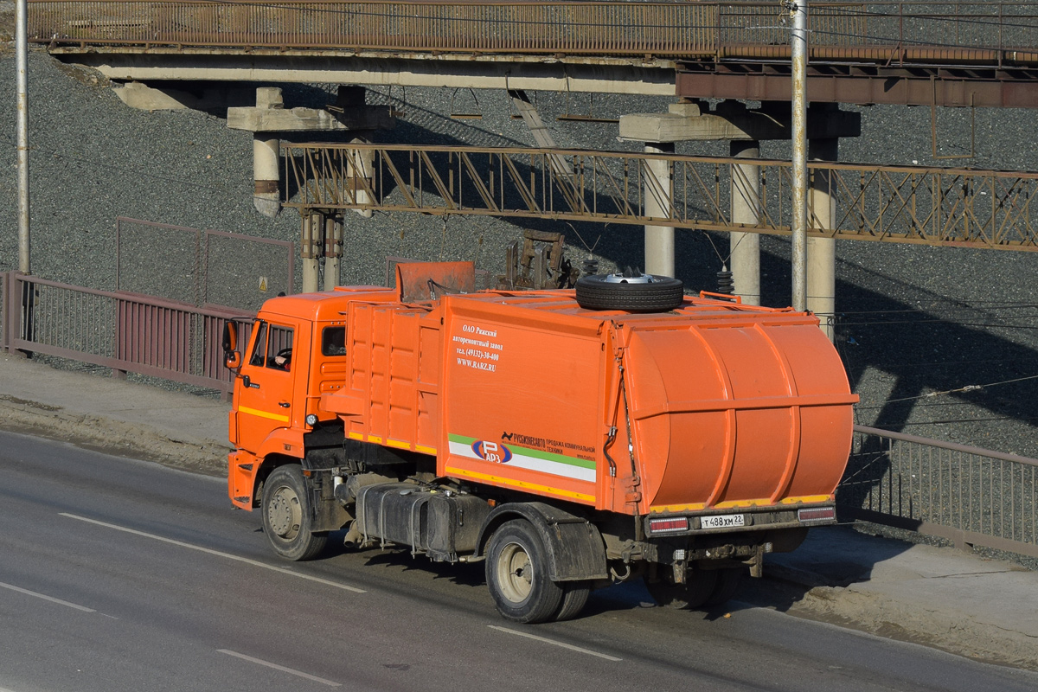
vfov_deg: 16.6
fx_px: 2379
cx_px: 519
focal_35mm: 82
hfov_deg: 24.6
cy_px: 346
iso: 200
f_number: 7.1
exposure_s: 1/1000
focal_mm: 55
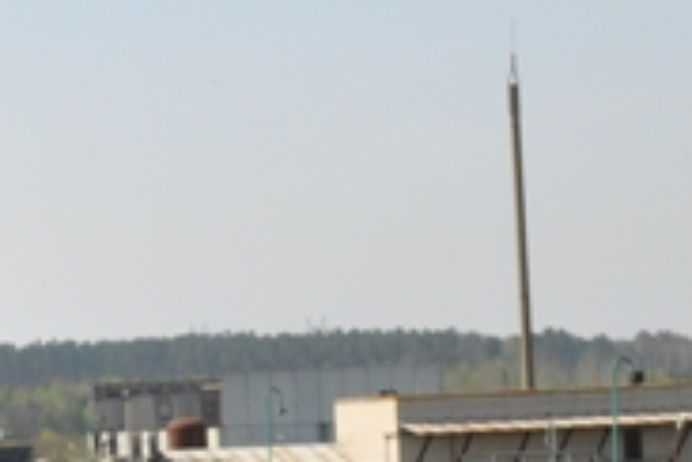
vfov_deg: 8.7
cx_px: -344
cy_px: 435
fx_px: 3018
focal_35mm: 157
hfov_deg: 12.4
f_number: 13
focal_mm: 26
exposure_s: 1/200
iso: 200
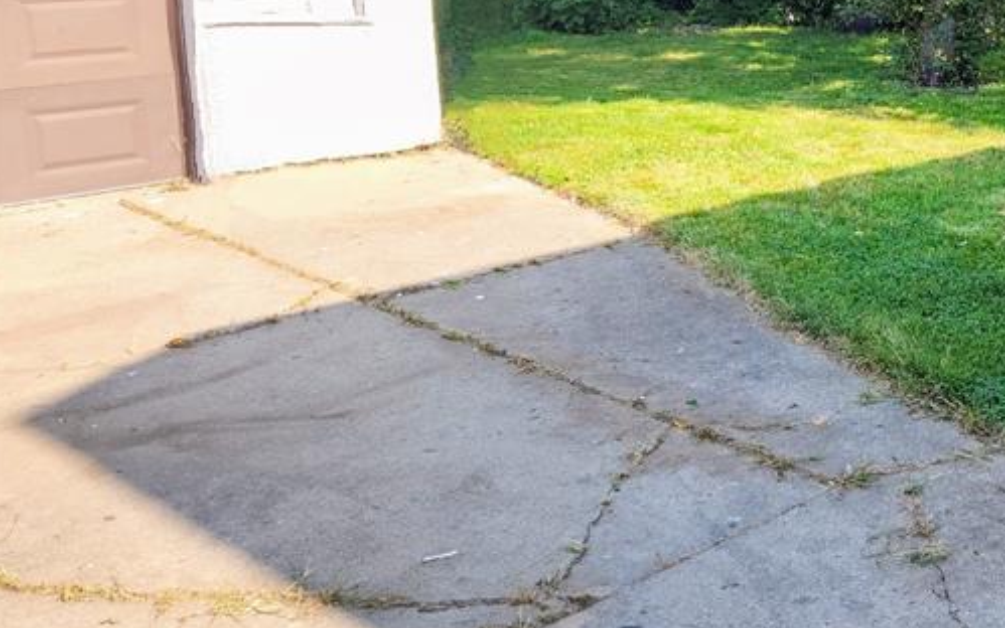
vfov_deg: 25.2
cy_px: 87
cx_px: 1019
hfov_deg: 36.1
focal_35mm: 50
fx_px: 1370
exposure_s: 1/447
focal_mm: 5.4
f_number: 1.8
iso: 20
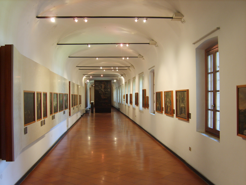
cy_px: 92
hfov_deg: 52.6
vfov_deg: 40.7
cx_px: 123
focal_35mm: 35
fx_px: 249
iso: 123
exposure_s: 1/20
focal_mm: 7.4
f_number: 2.8
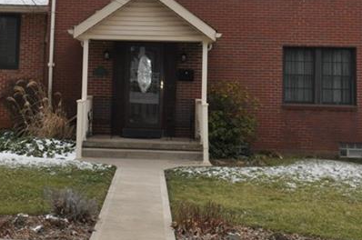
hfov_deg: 23.8
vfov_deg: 15.5
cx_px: 116
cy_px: -44
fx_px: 853
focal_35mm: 85
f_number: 20
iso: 800
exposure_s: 1/200
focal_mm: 22
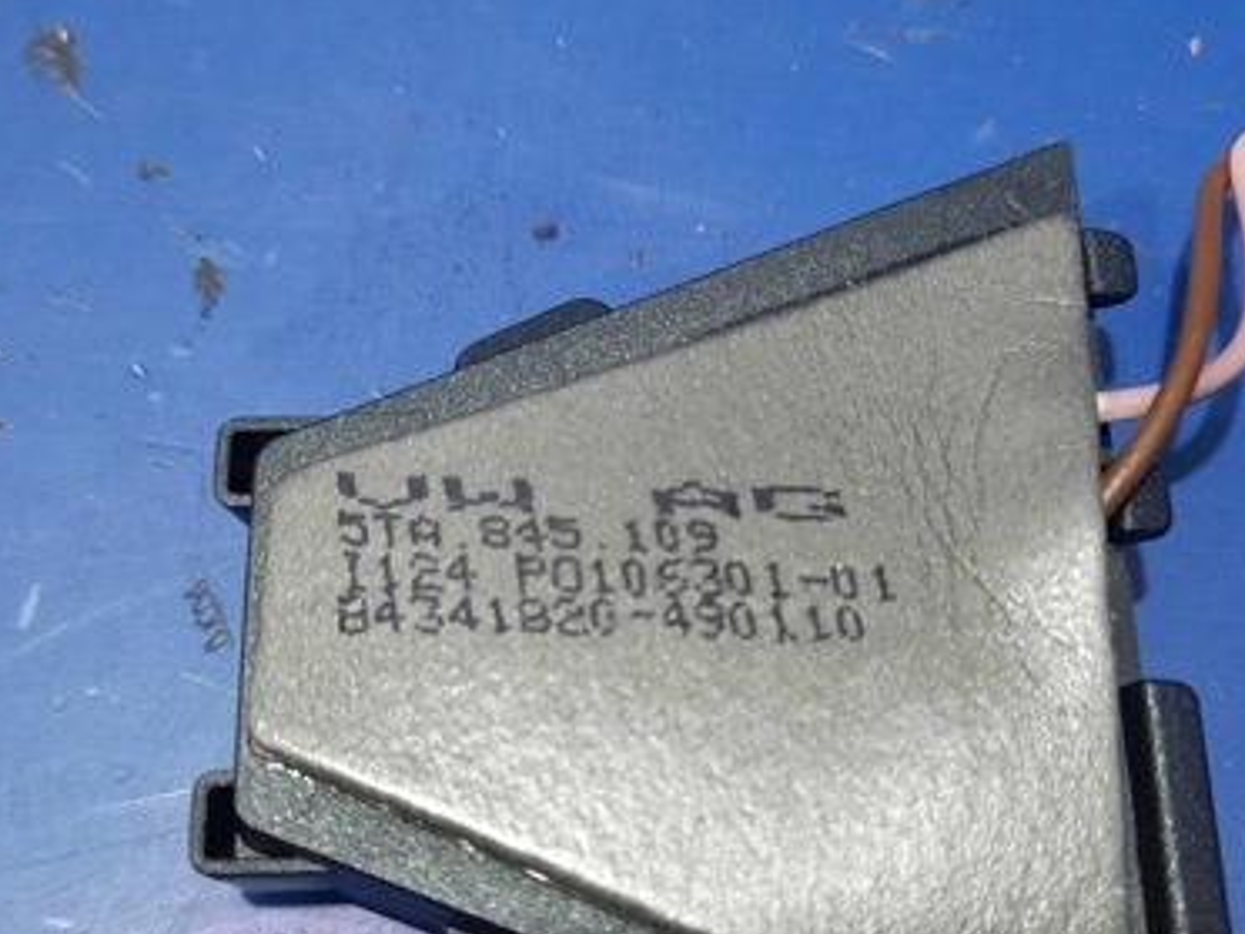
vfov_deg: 33.4
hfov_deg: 43.8
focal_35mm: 43
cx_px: 656
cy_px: 579
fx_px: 1547
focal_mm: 4.6
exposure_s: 1/33
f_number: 2
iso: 250
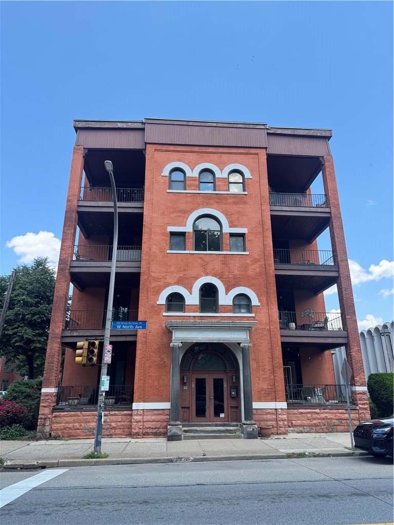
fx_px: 364
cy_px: 262
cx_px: 197
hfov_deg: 56.8
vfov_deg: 71.6
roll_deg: +2.3
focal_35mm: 24
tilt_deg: +20.5
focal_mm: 6.76
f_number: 1.78
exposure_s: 1/747
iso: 80
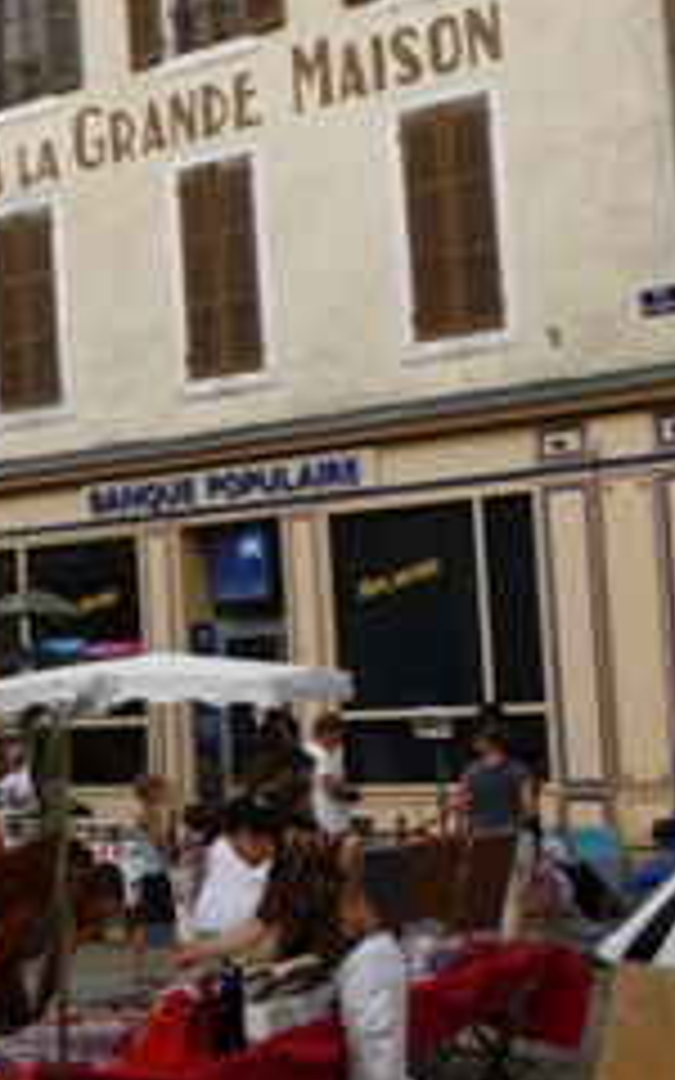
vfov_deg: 25.5
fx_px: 2384
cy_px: 450
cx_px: -212
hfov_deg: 15.3
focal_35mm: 81
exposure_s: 1/80
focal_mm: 7.4
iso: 100
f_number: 3.8
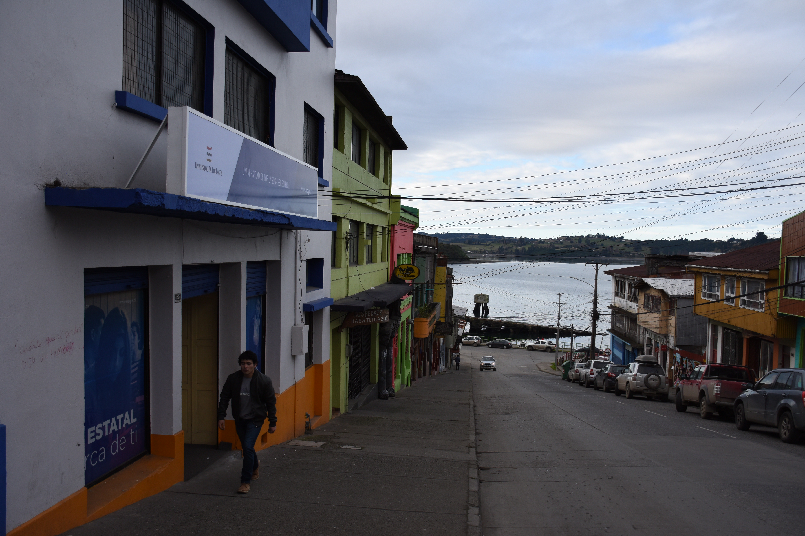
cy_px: 268
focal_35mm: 30
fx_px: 671
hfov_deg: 61.9
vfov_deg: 43.6
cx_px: 402
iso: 250
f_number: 4.5
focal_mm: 20
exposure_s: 1/1000
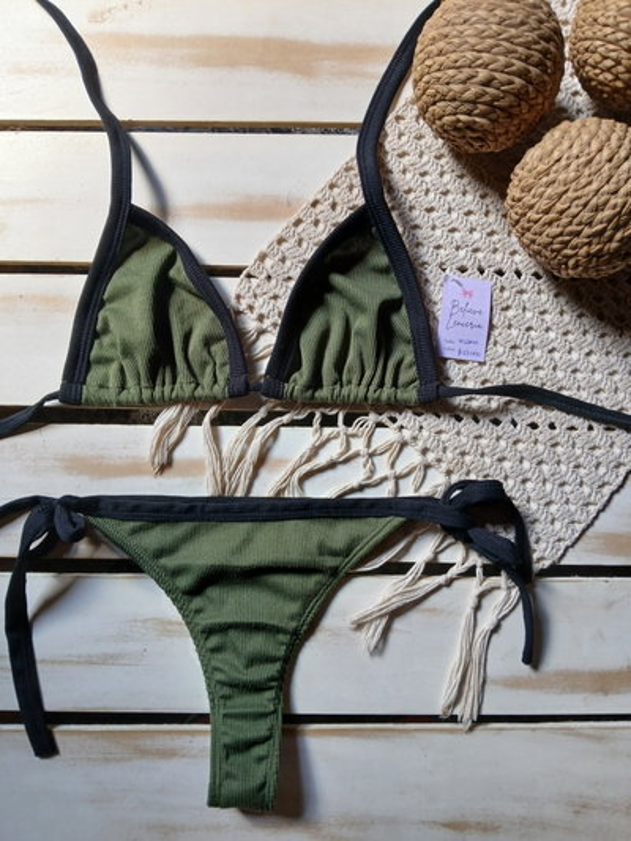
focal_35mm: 26
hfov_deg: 53.1
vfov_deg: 67.3
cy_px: 420
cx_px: 316
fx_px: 632
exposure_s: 1/50
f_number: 1.8
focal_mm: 3.98
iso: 50
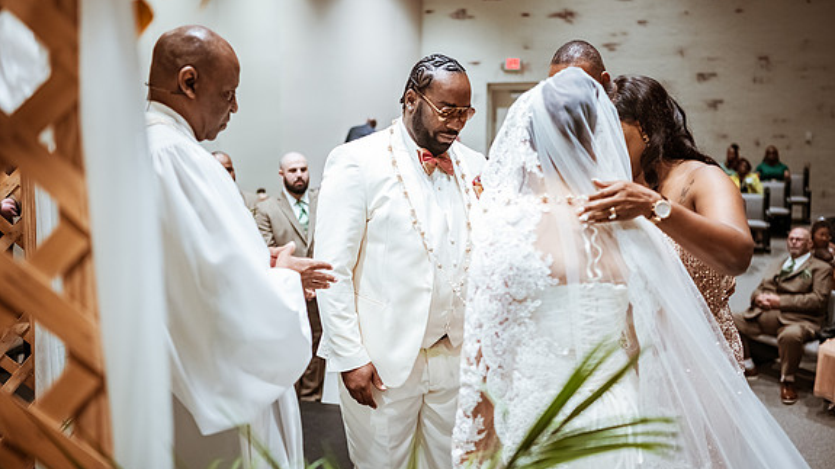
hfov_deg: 54.0
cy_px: 208
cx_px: 420
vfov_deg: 31.9
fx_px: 819
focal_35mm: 37
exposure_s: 1/500
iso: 1250
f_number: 1.8
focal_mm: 35
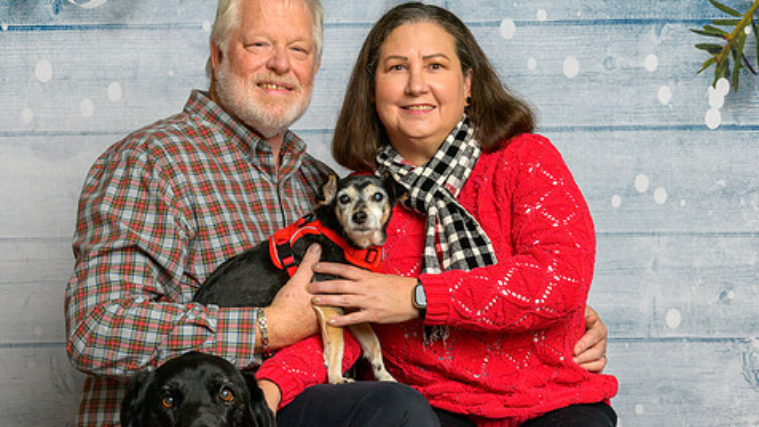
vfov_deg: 15.9
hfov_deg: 27.8
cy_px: 255
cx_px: 344
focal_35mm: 76
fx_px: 1530
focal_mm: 40
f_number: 10
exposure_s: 1/125
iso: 400
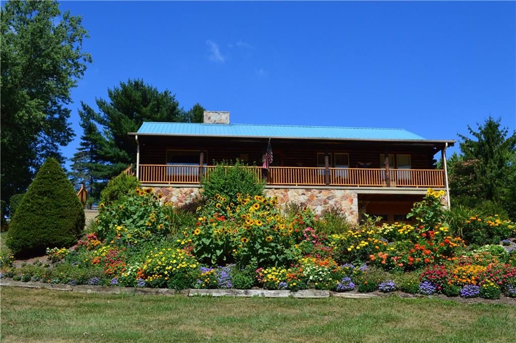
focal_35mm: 39
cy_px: 172
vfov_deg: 34.1
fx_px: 558
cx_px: 258
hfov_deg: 49.6
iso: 400
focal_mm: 26
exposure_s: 1/400
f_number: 11
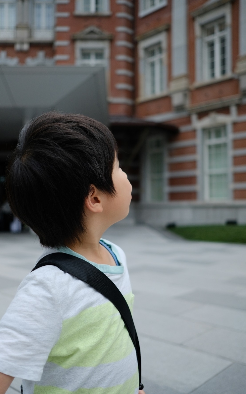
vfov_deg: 54.0
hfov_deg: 35.3
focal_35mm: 36
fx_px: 386
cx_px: 116
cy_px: 196
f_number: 2
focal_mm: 23
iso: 400
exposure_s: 1/1900
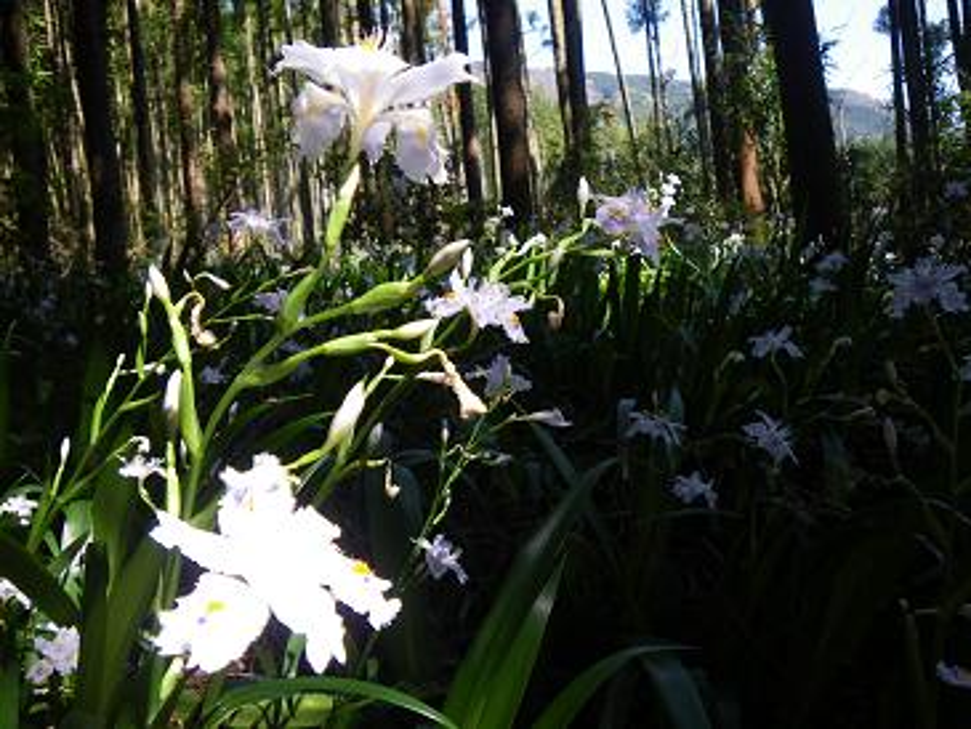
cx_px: 486
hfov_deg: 63.4
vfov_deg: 49.8
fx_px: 786
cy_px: 364
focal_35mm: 28
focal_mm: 5
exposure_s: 1/100
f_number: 3.5
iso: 50
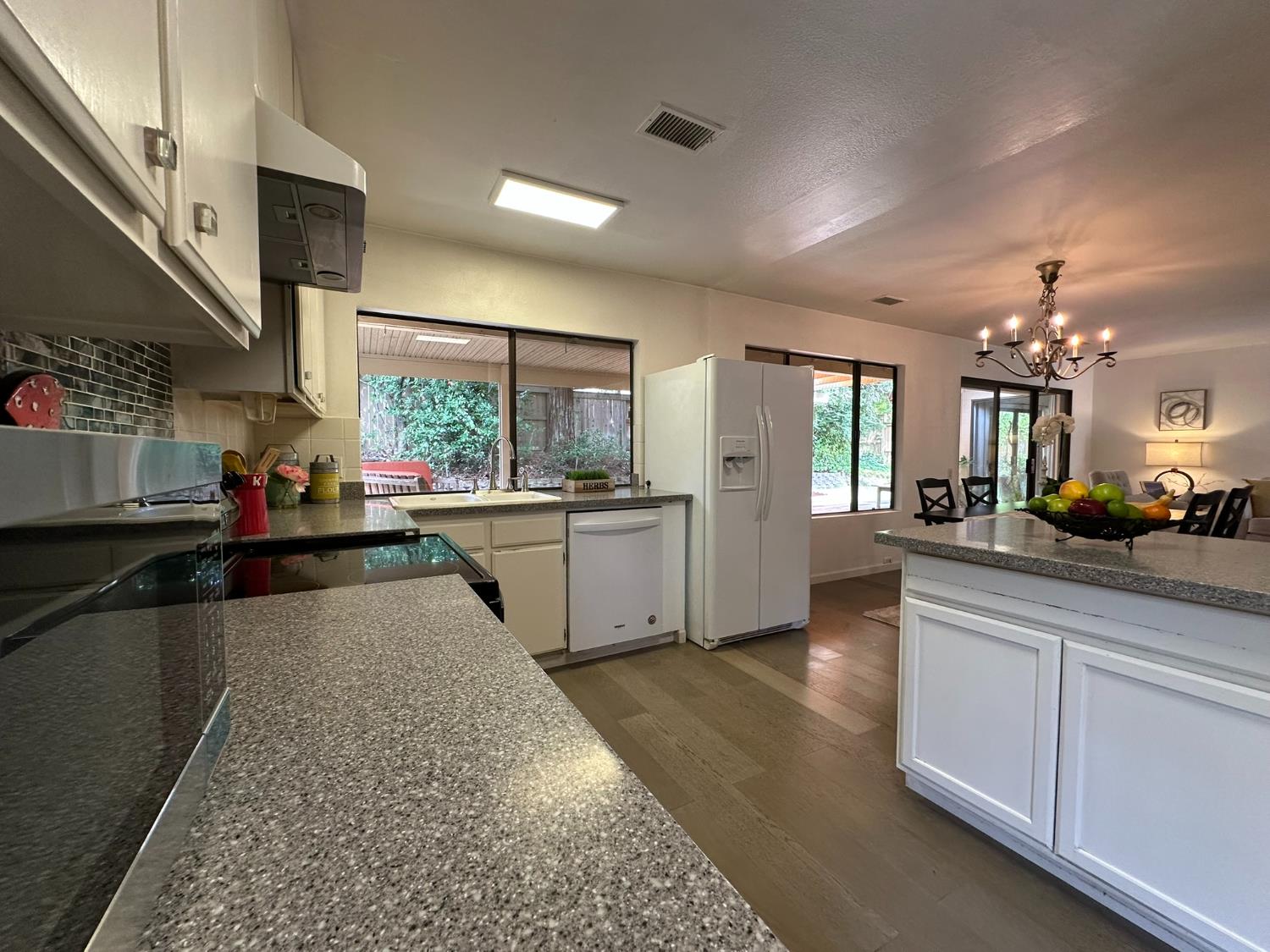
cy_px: 476
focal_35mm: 14
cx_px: 635
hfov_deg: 102.1
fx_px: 514
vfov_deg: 85.7
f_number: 2.2
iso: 200
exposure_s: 1/120
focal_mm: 2.22
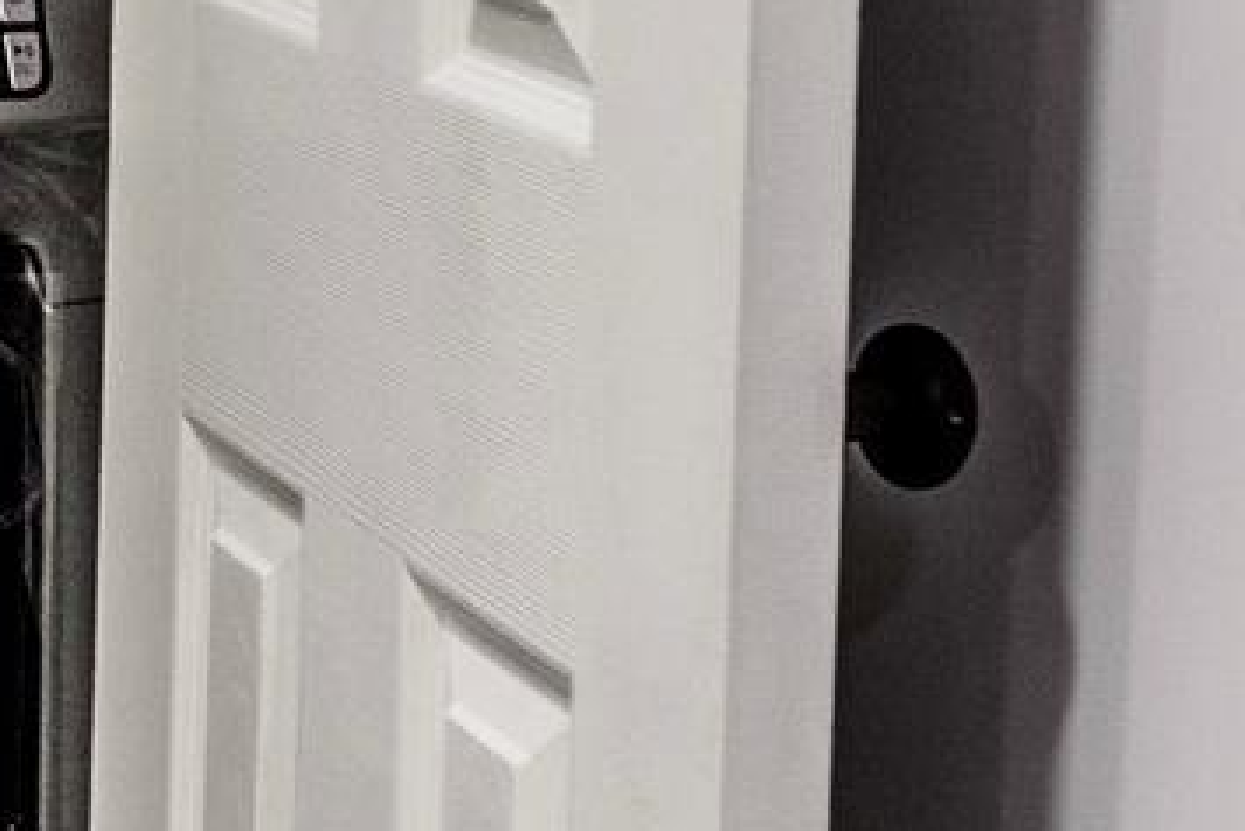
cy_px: -275
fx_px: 4186
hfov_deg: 14.6
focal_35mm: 121
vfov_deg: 11.0
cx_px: -1080
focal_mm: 13.8
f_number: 4
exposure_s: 1/75
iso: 320
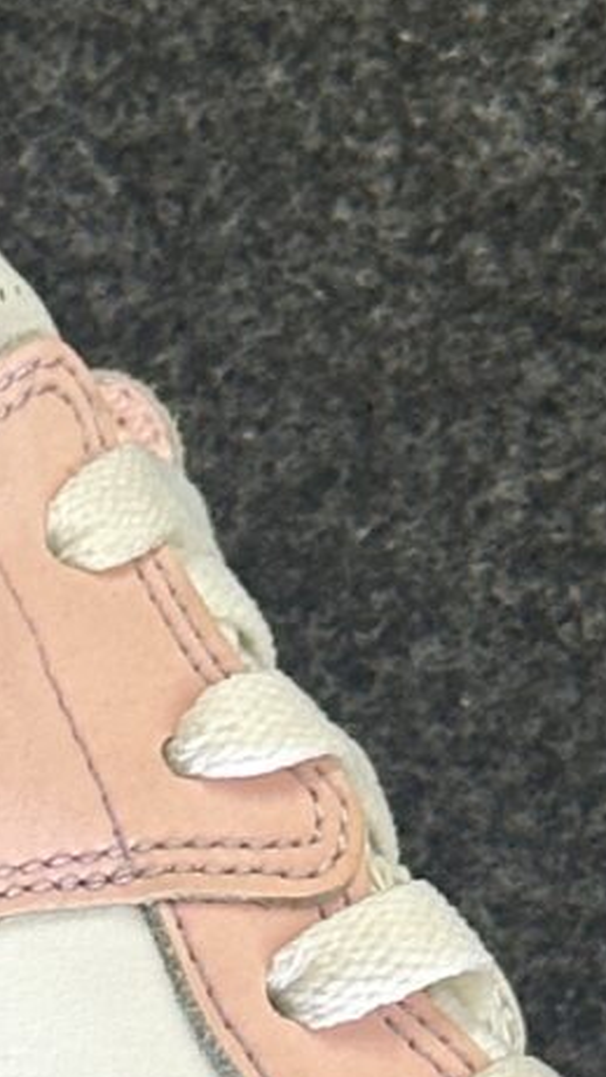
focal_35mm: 291
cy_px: 1484
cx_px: -618
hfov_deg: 4.1
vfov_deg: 7.3
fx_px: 8307
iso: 80
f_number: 1.78
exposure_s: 1/50
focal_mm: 6.86
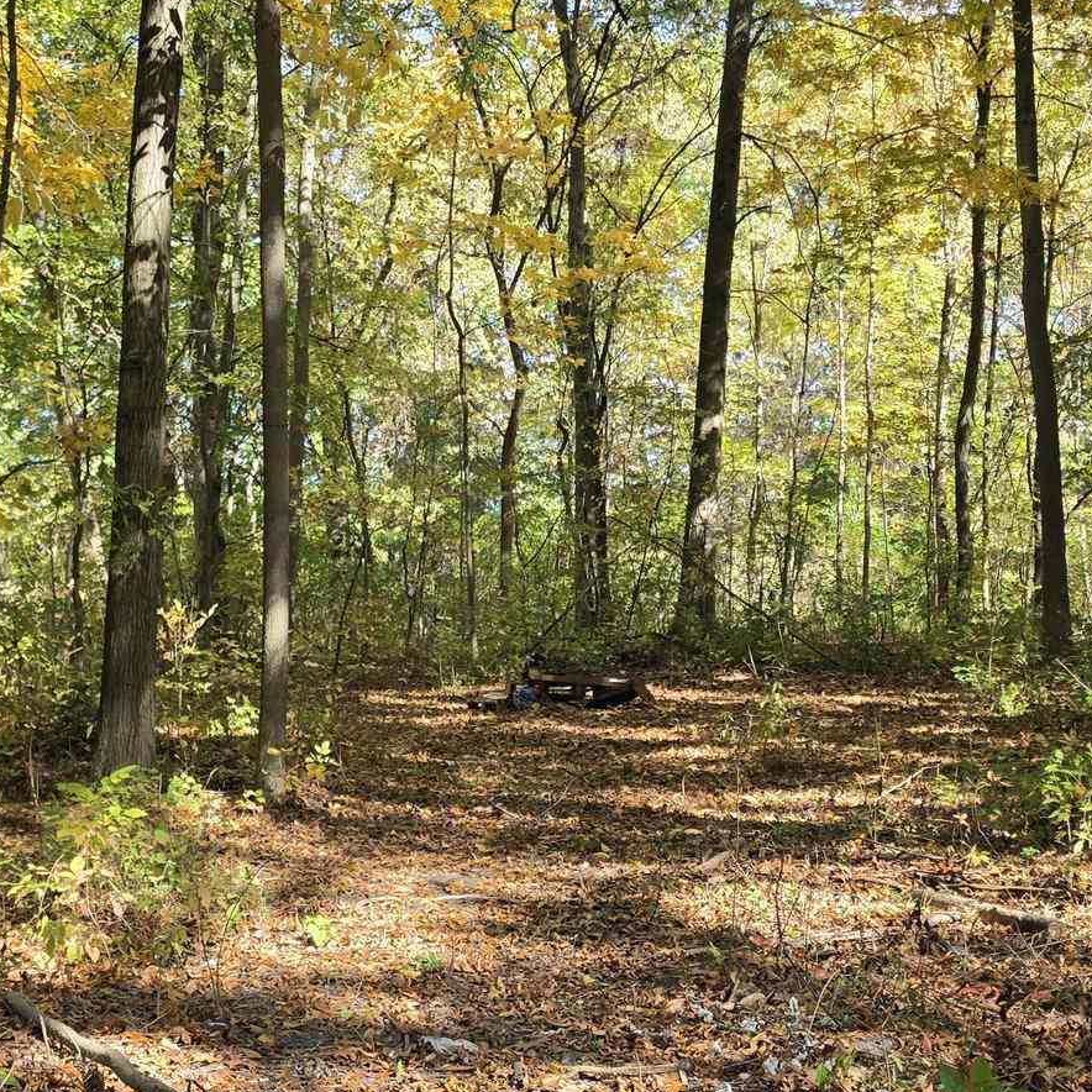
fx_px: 1892
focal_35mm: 53
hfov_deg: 31.8
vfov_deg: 32.2
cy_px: 603
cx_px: 329
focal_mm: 6.5
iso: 32
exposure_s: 1/359
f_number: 1.4
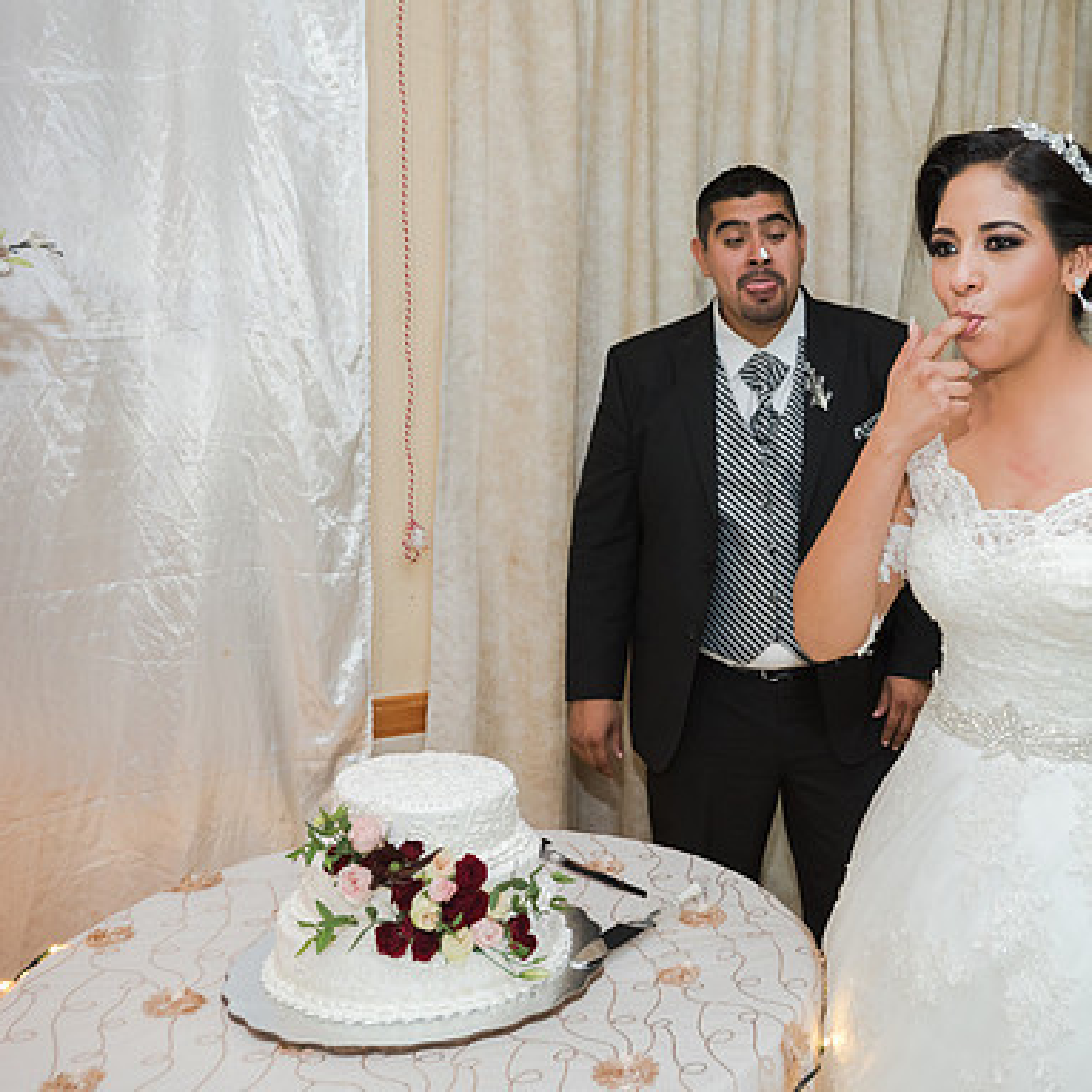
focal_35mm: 36
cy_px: 549
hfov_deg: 44.5
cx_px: 824
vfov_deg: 46.0
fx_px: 1285
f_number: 3.5
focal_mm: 28
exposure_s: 1/100
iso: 1600
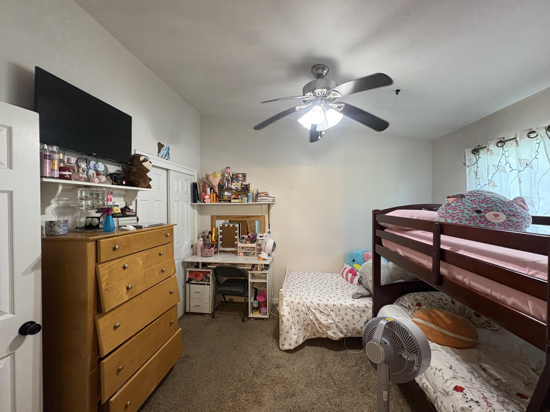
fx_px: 222
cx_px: 275
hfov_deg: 102.1
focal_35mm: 14
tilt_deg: -0.3
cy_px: 206
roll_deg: +1.2
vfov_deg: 85.7
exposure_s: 1/60
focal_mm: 2.22
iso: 250
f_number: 2.2
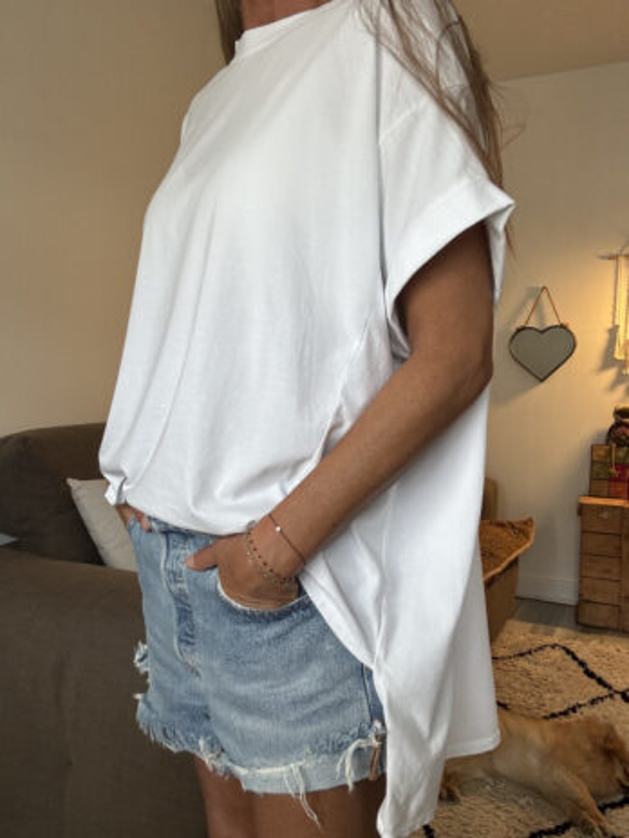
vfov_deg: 60.0
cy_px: 419
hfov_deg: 46.8
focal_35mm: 30
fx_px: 727
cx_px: 314
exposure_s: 1/60
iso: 160
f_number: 1.9
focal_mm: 2.69
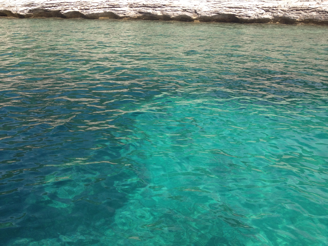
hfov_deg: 52.6
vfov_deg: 40.7
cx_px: 164
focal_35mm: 35
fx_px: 332
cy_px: 123
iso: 64
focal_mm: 4.28
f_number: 2.4
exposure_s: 1/836
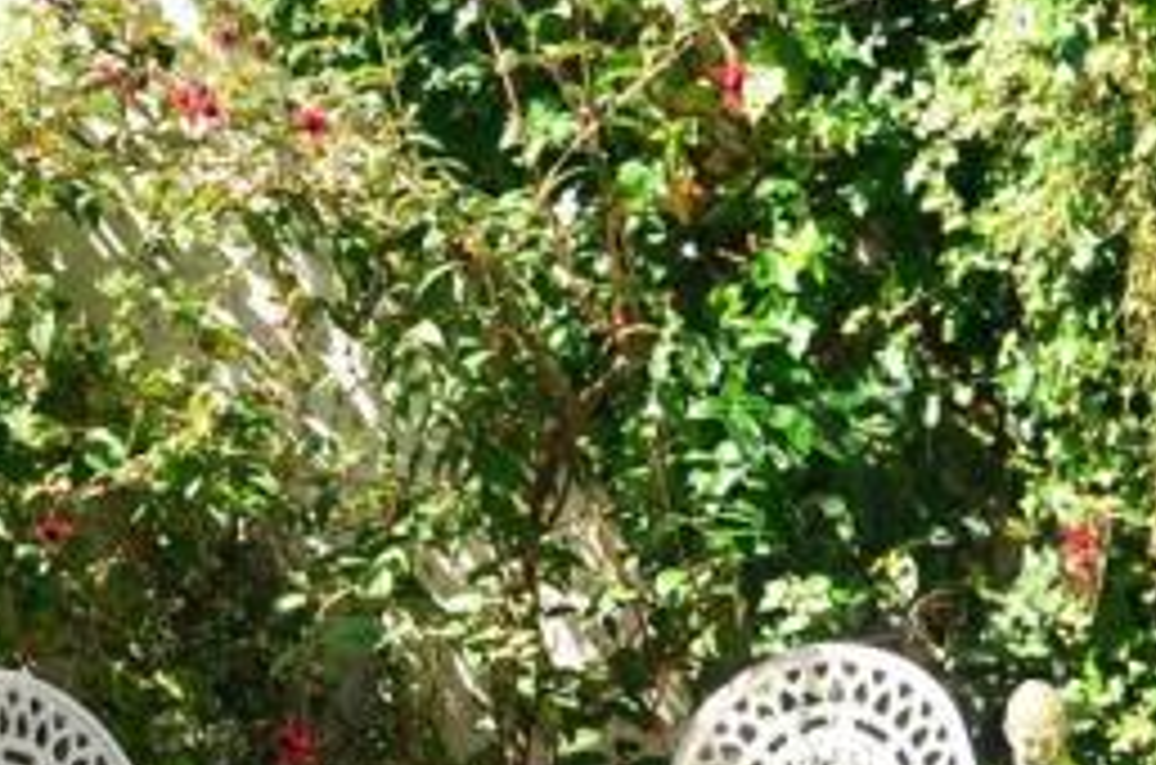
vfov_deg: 28.9
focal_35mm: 46
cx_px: 504
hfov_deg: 42.8
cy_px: 511
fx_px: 1473
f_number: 7.1
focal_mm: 12
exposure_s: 1/200
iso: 200
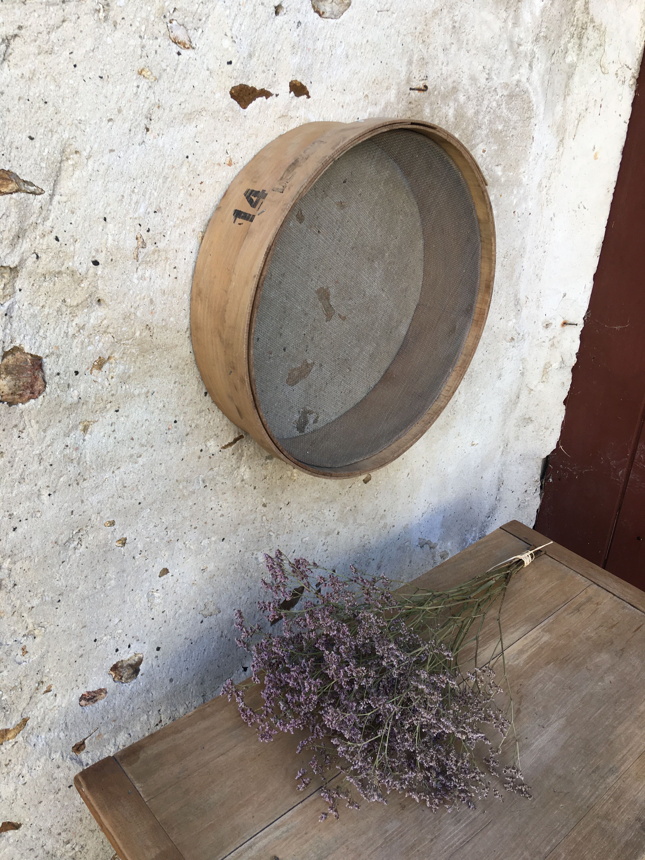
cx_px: 322
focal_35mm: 29
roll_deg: -2.7
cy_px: 430
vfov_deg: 61.7
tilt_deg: -27.1
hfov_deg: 48.2
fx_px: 720
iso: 25
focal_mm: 4.15
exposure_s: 1/135
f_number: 2.2
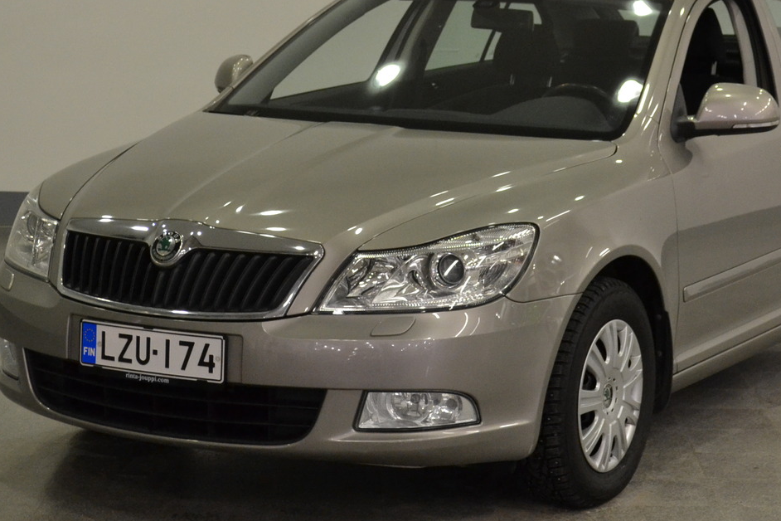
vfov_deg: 14.0
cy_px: 204
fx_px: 2126
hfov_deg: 20.8
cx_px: 476
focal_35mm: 98
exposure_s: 1/60
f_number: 5
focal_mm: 38
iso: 1400
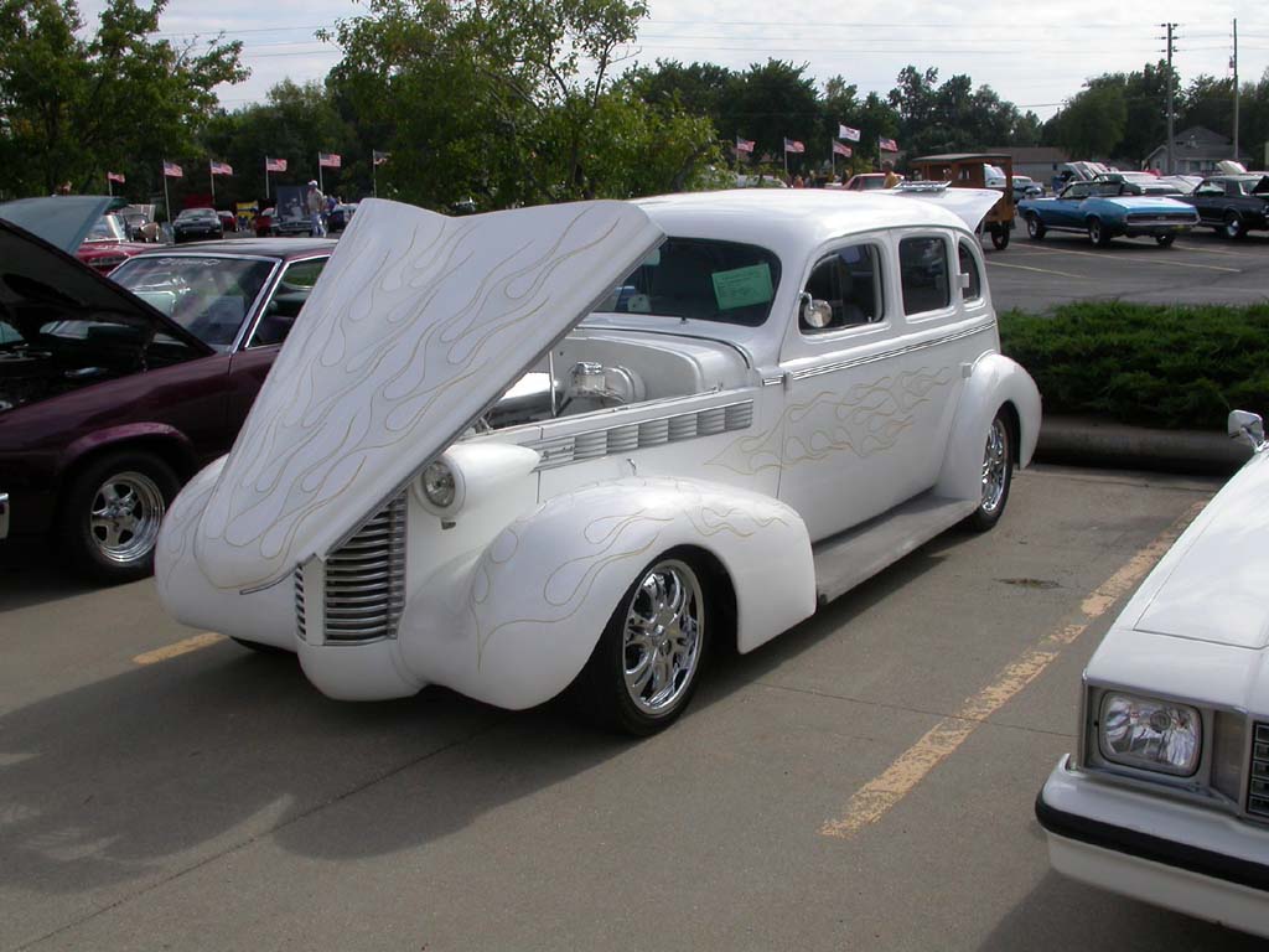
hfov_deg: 49.0
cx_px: 634
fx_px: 1393
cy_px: 476
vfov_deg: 37.7
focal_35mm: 38
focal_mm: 7.85
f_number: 7.5
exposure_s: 1/473
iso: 100
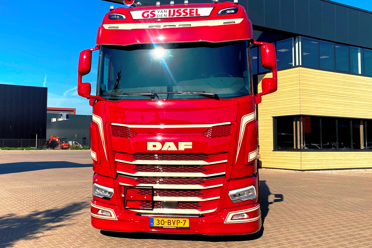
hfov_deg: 54.4
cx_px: 172
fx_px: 362
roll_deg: -0.3
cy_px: 92
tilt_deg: +4.7
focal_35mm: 35
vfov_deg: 37.6
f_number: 1.8
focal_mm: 3.99
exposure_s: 1/2114
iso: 20
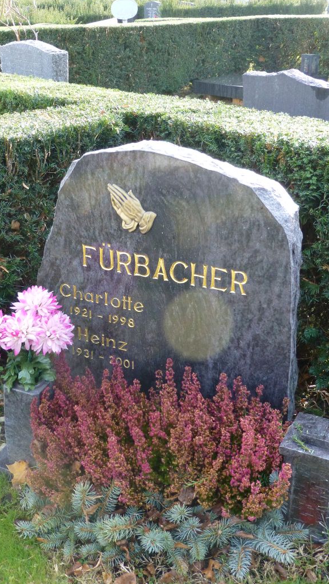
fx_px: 682
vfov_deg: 46.4
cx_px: 138
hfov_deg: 27.1
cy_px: 288
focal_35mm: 44
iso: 400
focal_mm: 6.9
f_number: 3.9
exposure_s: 1/125
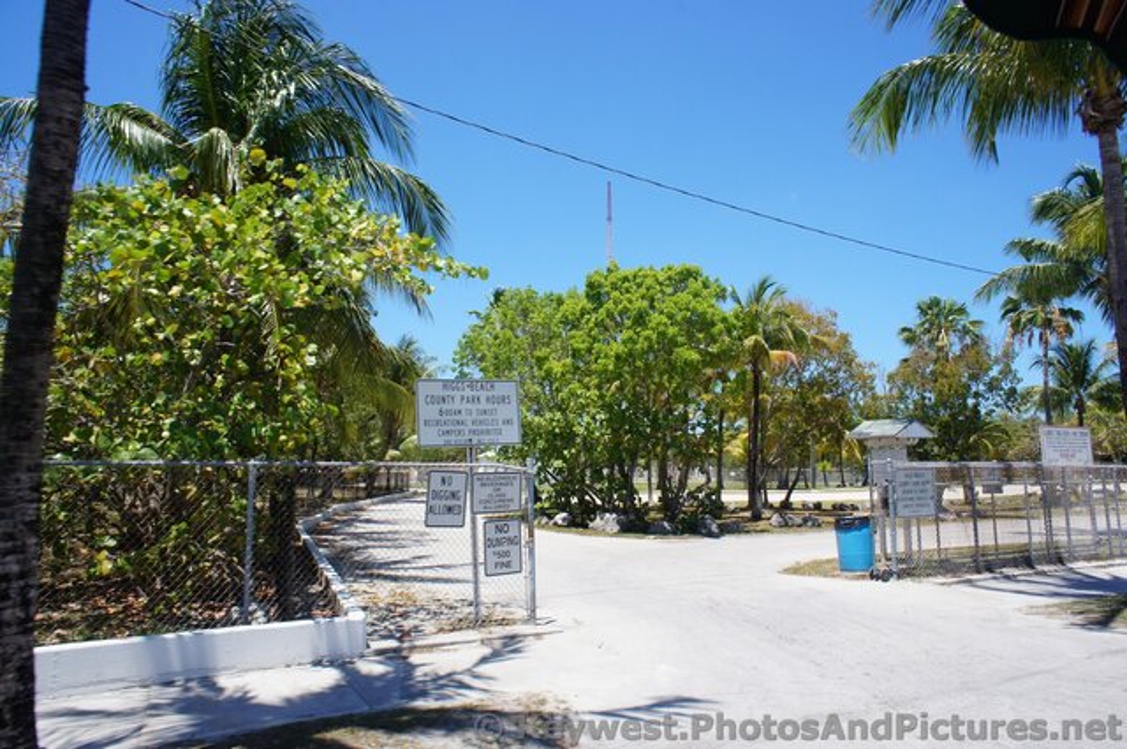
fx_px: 750
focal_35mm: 24
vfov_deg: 53.0
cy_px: 374
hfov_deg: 73.8
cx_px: 564
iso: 200
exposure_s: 1/250
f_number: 13
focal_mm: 16
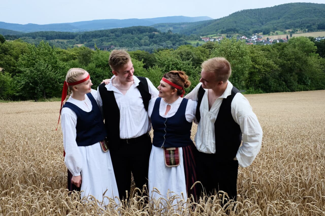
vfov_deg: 25.5
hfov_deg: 37.5
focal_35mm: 53
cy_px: 108
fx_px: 478
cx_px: 162
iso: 400
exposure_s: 1/420
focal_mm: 35
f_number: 5.6
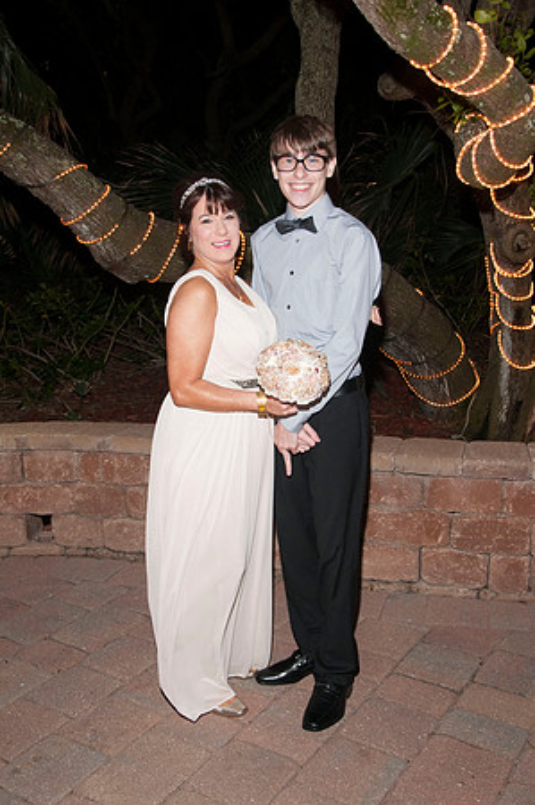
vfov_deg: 51.3
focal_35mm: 38
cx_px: 268
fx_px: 838
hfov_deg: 35.4
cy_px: 402
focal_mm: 25
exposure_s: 1/30
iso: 400
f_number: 5.6
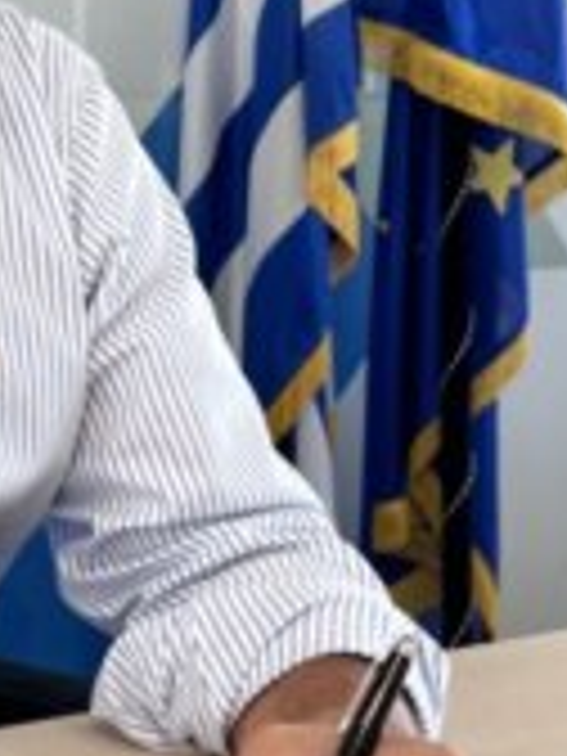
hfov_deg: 15.4
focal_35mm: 93
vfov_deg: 20.9
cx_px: -90
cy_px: 207
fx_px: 2031
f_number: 1.5
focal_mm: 5.7
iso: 64
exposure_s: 1/100
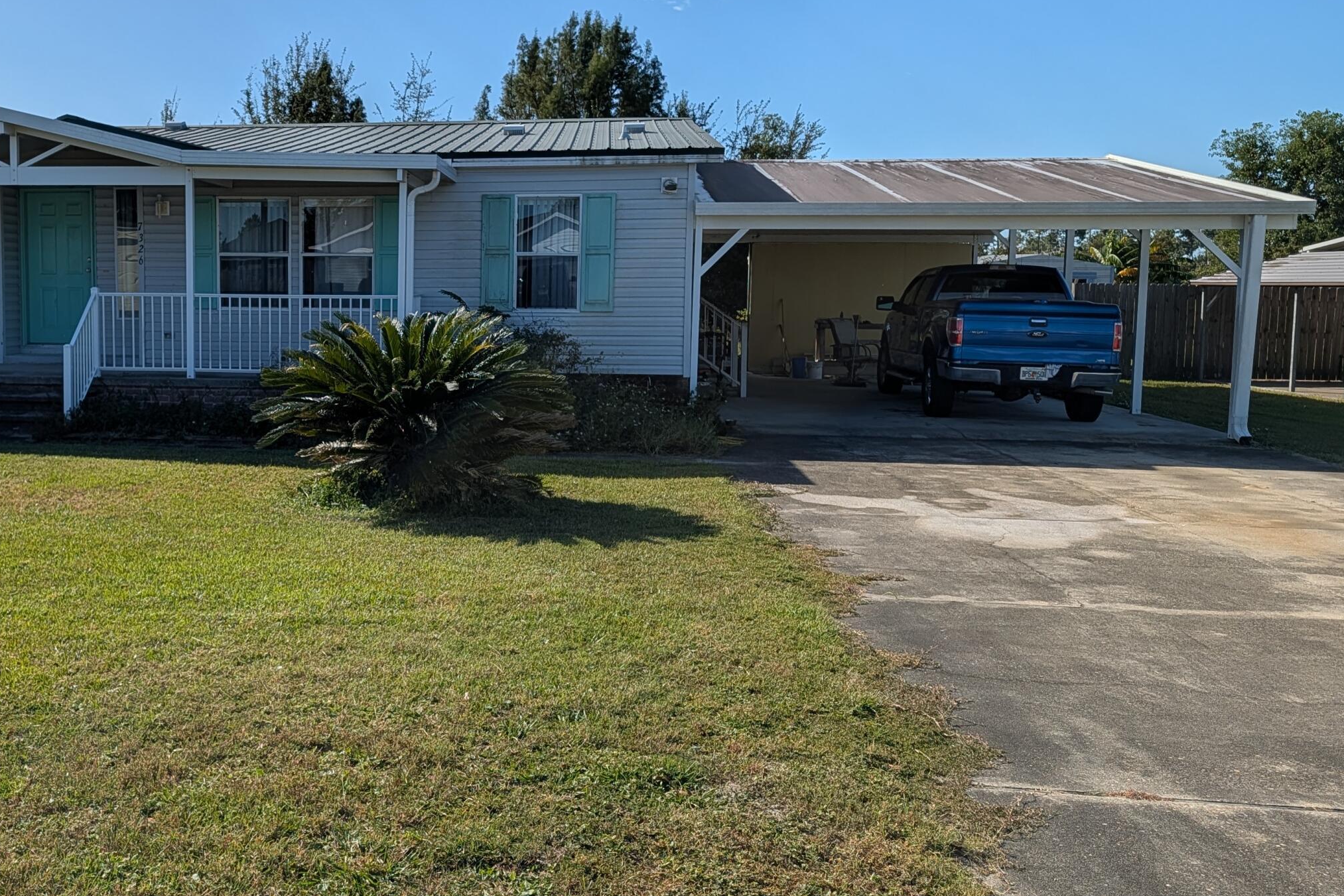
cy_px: 402
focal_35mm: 37
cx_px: 360
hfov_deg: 50.1
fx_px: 1381
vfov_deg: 35.9
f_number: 1.68
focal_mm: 6.9
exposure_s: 1/1715
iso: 21
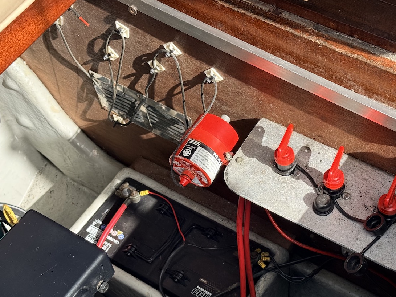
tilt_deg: -56.5
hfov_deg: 29.4
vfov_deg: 22.1
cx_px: 219
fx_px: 755
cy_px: 202
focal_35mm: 66
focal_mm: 6.76
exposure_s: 1/1133
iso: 80
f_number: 1.78
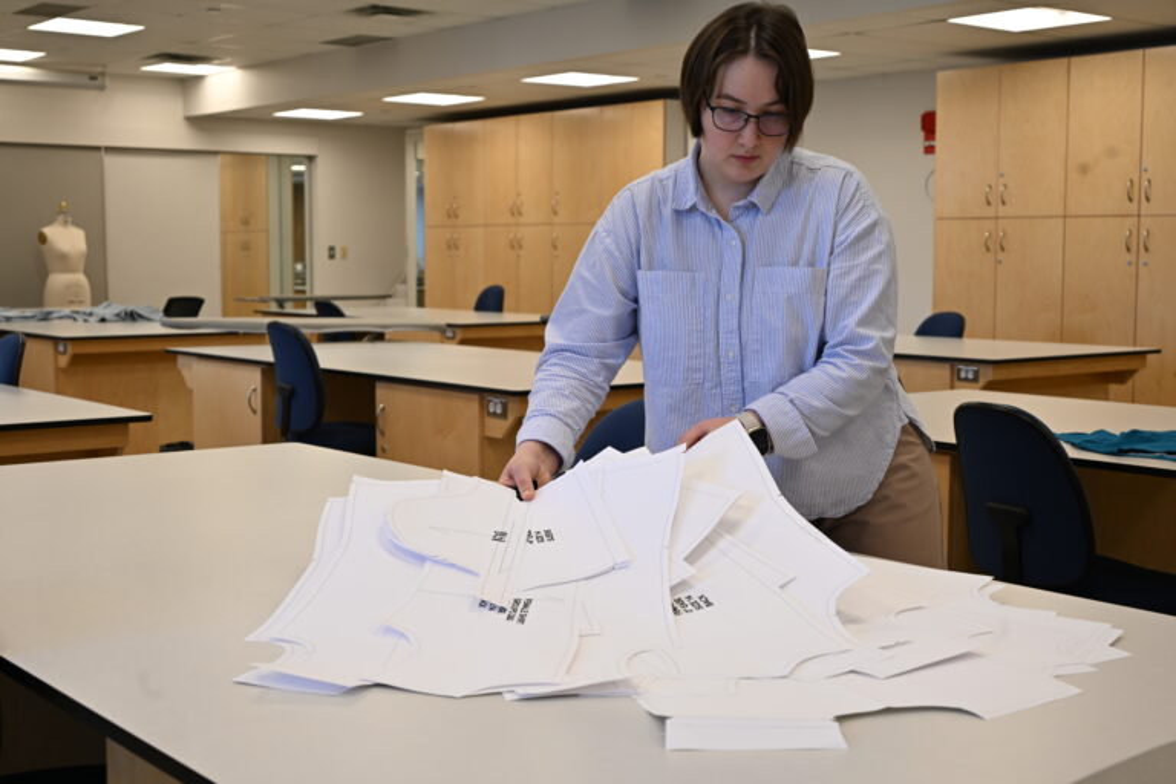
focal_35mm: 50
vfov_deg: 27.0
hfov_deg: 39.6
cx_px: 588
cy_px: 392
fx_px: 1633
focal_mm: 50
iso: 400
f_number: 6.3
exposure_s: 1/60
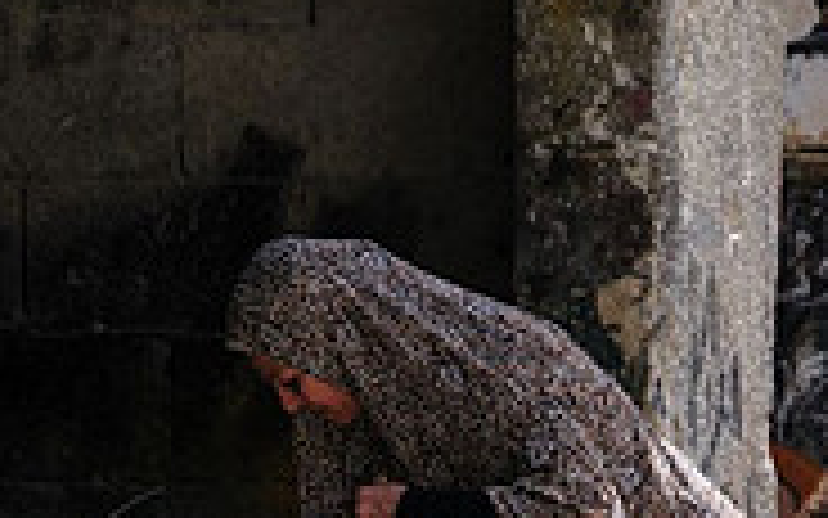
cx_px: 628
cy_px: 662
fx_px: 11351
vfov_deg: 2.6
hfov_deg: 4.2
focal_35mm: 503
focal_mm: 135
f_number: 9.5
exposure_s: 1/350
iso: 400
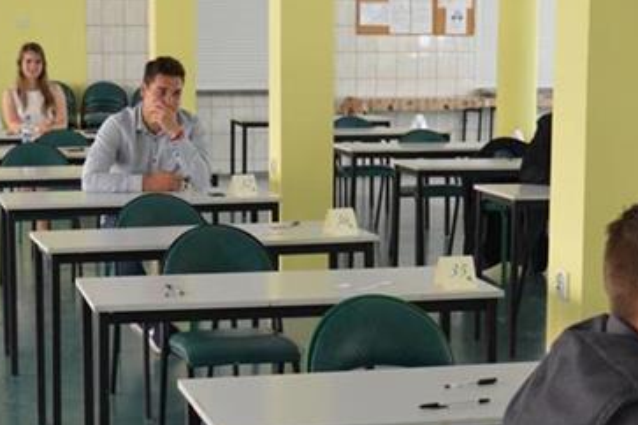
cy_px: 290
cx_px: 292
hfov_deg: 21.7
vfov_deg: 14.5
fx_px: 1664
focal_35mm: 94
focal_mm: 35
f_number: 4.5
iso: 640
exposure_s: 1/60
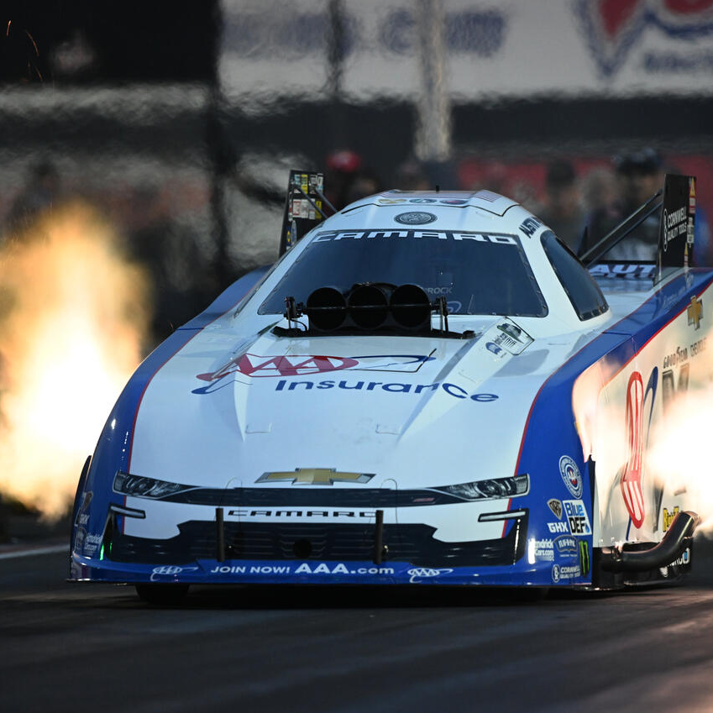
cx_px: 422
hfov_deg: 2.7
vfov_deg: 2.7
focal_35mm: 640
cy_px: 357
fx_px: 14914
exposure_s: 1/400
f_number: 5
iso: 3200
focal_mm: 500
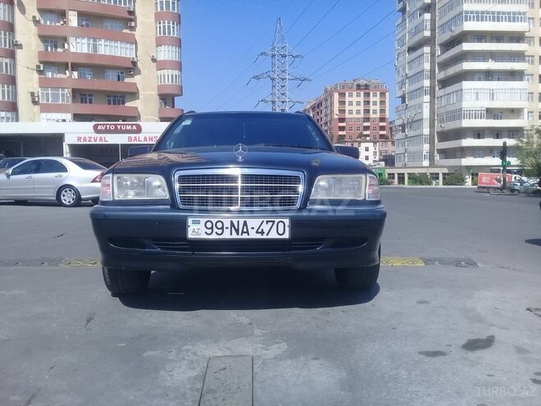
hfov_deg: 58.4
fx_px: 484
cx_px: 270
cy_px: 203
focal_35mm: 31
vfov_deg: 45.4
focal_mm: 3.3
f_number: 2.2
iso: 50
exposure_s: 1/1346
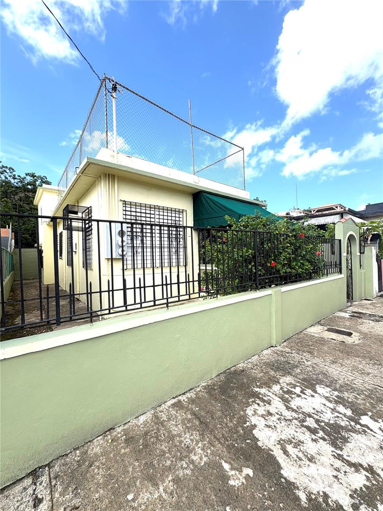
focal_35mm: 14
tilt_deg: +0.3
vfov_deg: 102.1
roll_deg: +1.6
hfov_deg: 85.7
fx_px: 207
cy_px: 256
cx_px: 192
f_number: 2.2
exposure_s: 1/1078
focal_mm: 2.22
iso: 50
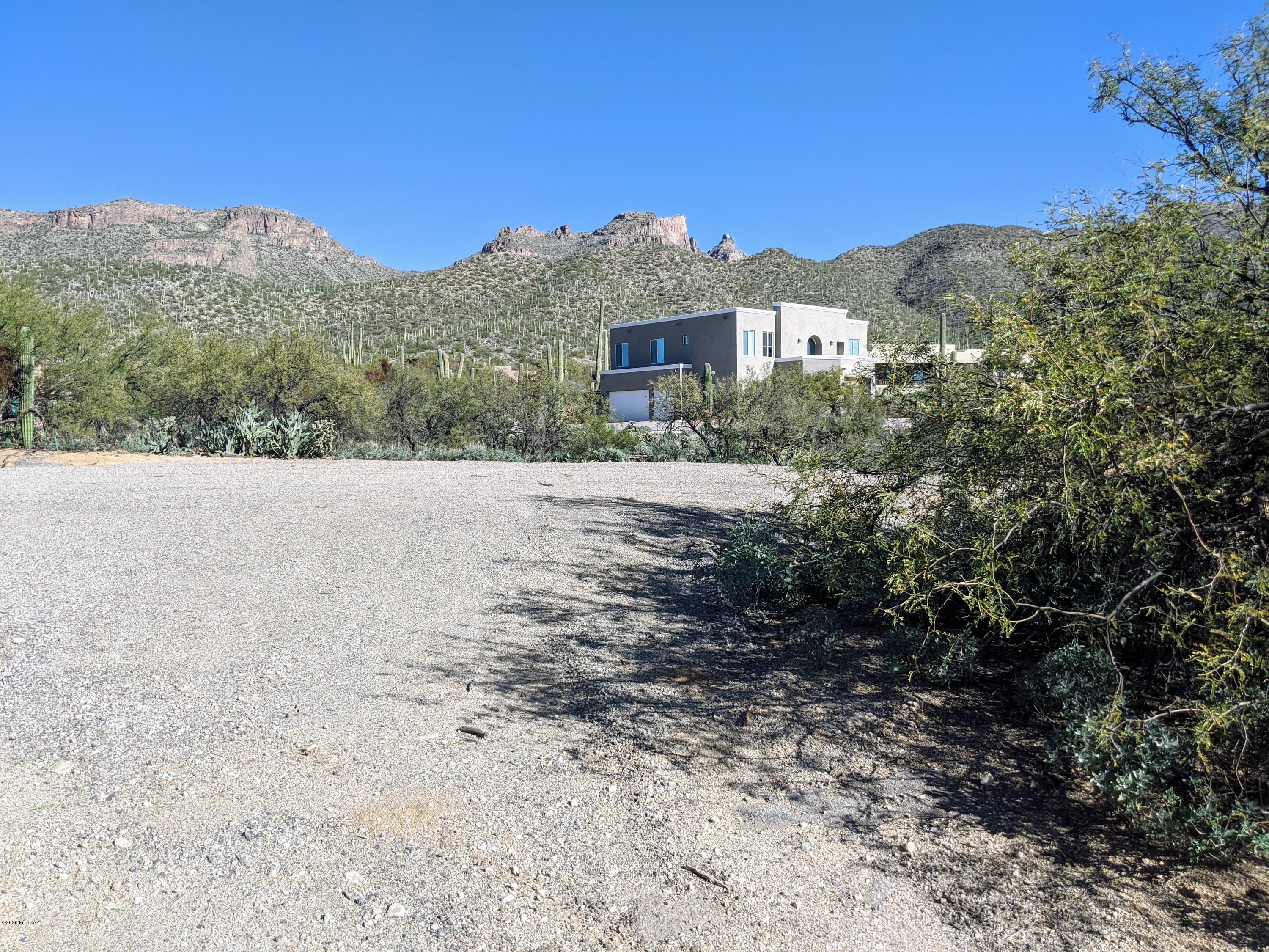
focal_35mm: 27
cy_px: 476
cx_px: 634
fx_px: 990
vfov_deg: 51.4
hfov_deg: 65.3
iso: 58
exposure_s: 1/2924
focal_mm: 4.44
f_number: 1.8
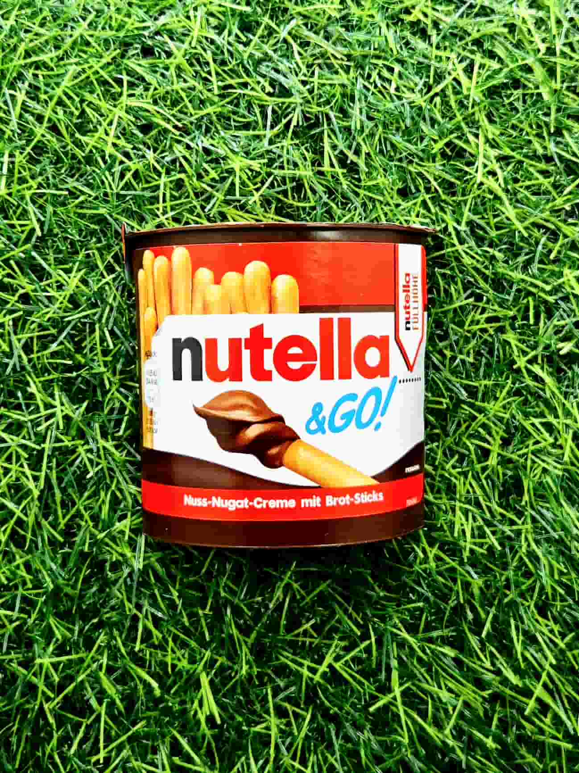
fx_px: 513
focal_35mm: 23
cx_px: 290
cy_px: 386
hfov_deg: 58.9
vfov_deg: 73.9
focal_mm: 5.4
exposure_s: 1/182
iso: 64
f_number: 1.8
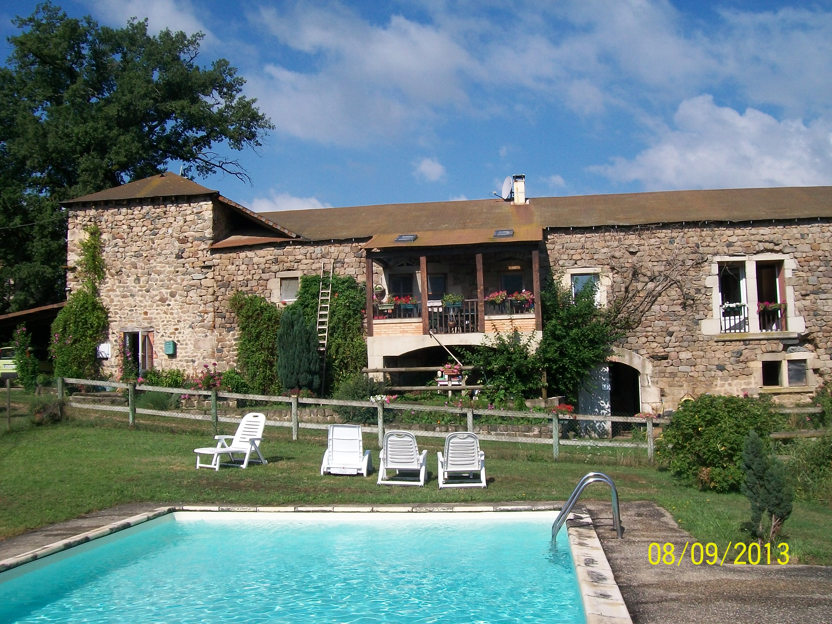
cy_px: 312
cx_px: 416
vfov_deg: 39.7
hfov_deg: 51.4
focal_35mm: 36
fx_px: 865
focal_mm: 6
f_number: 4.8
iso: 80
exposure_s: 1/800
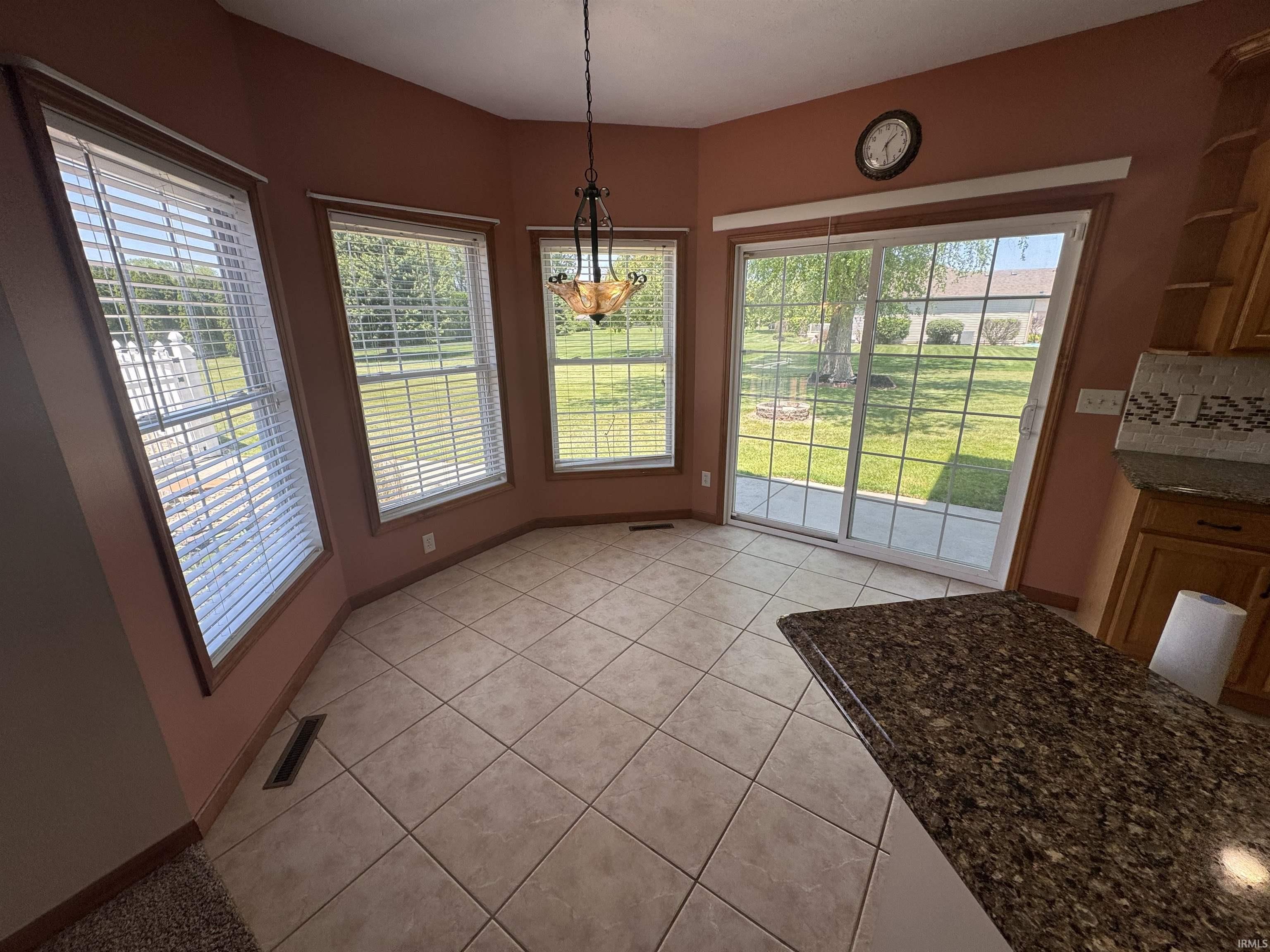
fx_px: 514
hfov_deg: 102.1
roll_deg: +1.0
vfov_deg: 85.7
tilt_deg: -16.9
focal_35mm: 14
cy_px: 476
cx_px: 635
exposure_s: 1/256
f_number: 2.2
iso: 40
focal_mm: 2.22
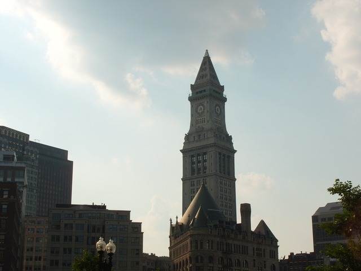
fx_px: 605
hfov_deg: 33.2
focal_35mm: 58
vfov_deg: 25.2
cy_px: 136
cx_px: 180
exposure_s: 1/1000
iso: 80
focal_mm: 13
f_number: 8.3
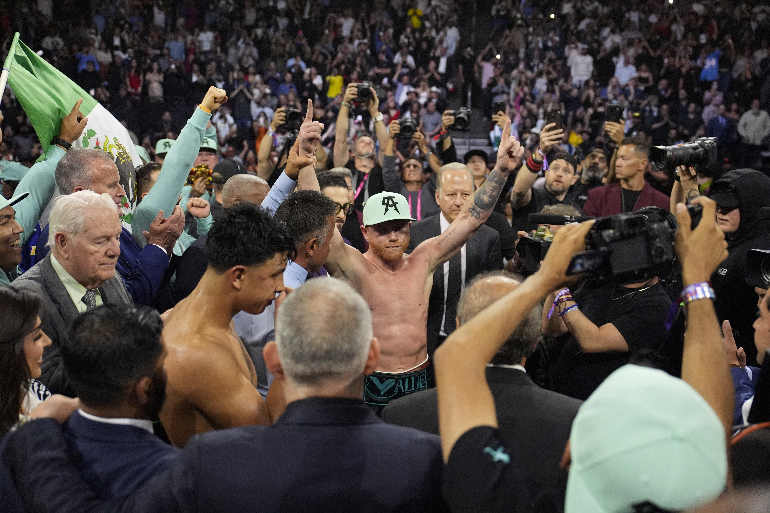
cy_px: 256
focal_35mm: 37
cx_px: 385
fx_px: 791
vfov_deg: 35.9
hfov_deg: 51.9
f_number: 2.8
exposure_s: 1/2500
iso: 6400
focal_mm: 37
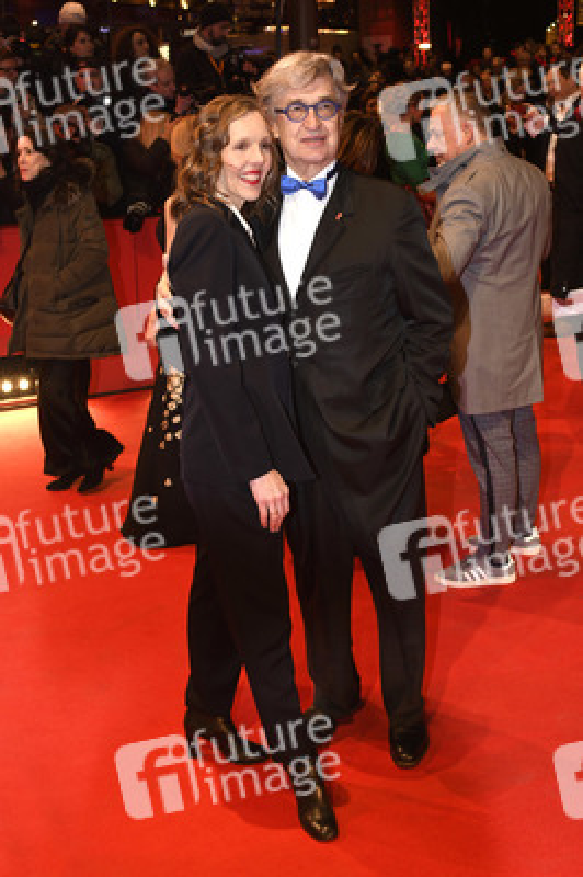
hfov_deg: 33.3
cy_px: 438
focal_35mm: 40
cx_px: 292
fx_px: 973
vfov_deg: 48.5
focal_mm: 40
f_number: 5
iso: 1250
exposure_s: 1/320
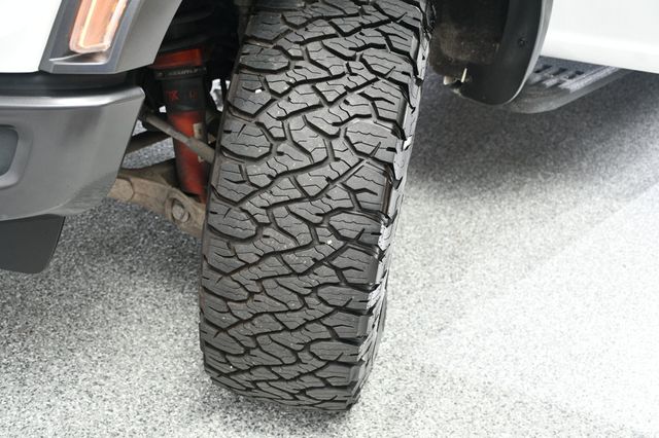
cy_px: 219
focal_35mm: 51
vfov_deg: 26.5
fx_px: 933
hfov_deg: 38.9
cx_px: 330
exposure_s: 1/160
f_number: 4.2
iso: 100
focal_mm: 34
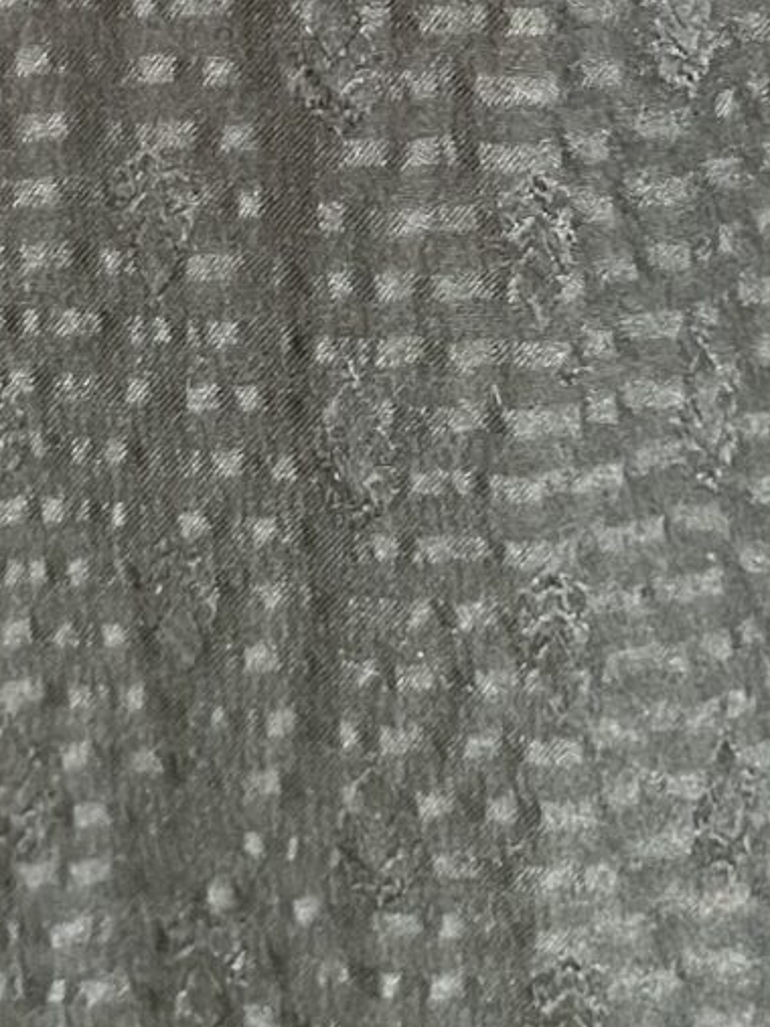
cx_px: 49
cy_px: -879
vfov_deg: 15.7
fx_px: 3115
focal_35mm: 105
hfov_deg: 13.9
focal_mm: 4.2
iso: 500
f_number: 1.6
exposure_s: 1/44
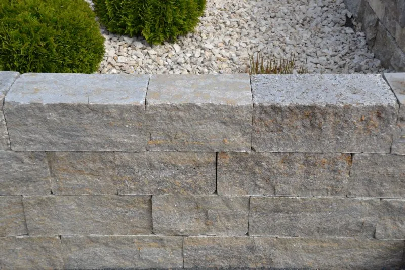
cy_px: 135
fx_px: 540
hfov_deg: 41.1
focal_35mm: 48
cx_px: 202
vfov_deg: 28.1
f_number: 8
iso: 100
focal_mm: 32
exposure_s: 1/250
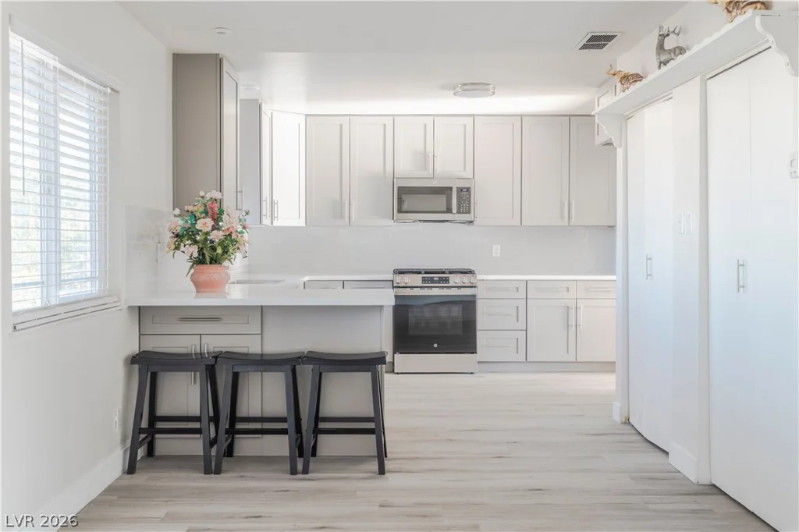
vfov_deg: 37.8
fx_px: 777
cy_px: 266
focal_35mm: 35
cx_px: 400
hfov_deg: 54.4
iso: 640
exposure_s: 1/30
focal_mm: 35
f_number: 8
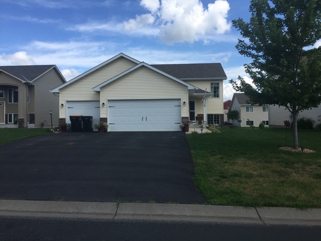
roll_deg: -0.7
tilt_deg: +0.8
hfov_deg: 61.7
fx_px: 269
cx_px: 160
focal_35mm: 29
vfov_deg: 48.2
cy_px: 120
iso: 32
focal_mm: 4.15
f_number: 2.2
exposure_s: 1/1522
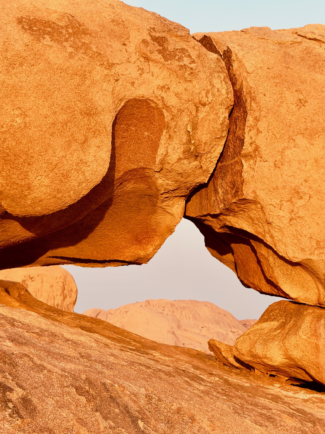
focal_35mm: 121
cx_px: 162
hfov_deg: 12.2
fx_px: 1515
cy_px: 218
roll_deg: +1.2
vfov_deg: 16.3
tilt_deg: +4.3
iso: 50
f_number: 2.8
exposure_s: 1/291
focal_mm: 15.66
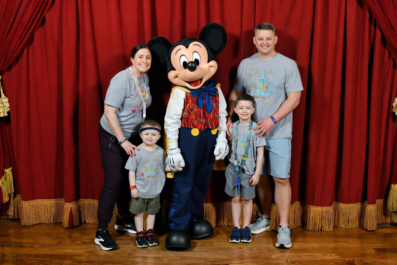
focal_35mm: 24
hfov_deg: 73.7
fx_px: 265
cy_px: 132
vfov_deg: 53.1
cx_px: 198
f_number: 7.1
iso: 400
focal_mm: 24
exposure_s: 1/125
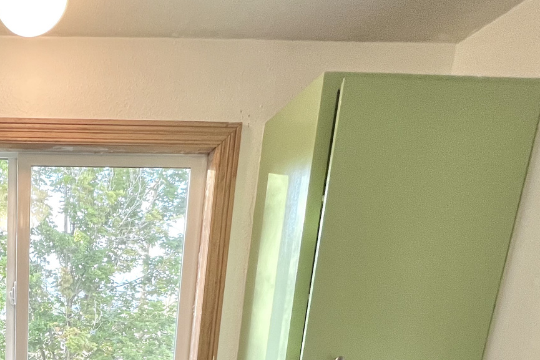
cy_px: 464
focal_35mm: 32
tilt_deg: -14.1
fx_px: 480
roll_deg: -0.9
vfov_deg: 31.8
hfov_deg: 49.1
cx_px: 12
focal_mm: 1.57
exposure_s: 1/120
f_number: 1.8
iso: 160
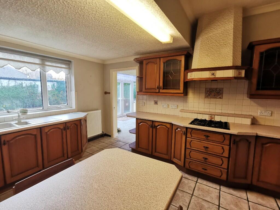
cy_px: 105
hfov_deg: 91.0
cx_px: 140
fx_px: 138
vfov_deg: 74.7
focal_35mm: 17
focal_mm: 2.26
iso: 200
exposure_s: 1/50
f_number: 2.2
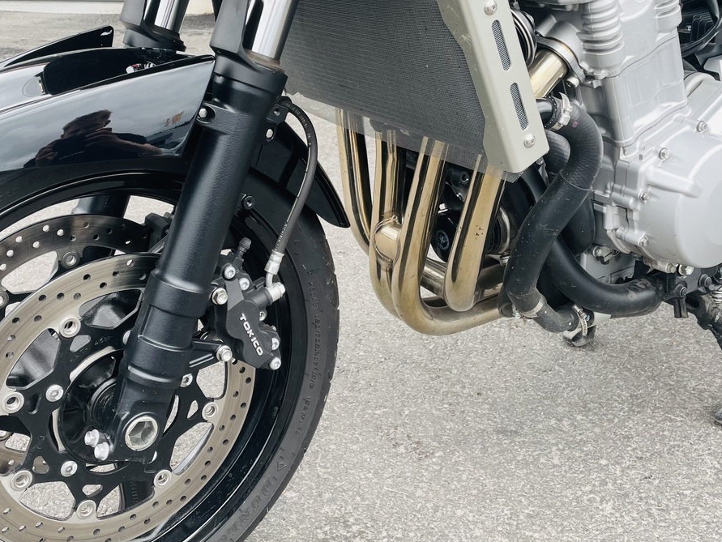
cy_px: 190
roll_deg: +2.0
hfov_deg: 44.6
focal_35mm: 42
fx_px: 876
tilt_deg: -15.9
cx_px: 290
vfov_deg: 34.1
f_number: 1.6
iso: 32
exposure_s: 1/232
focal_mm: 4.2
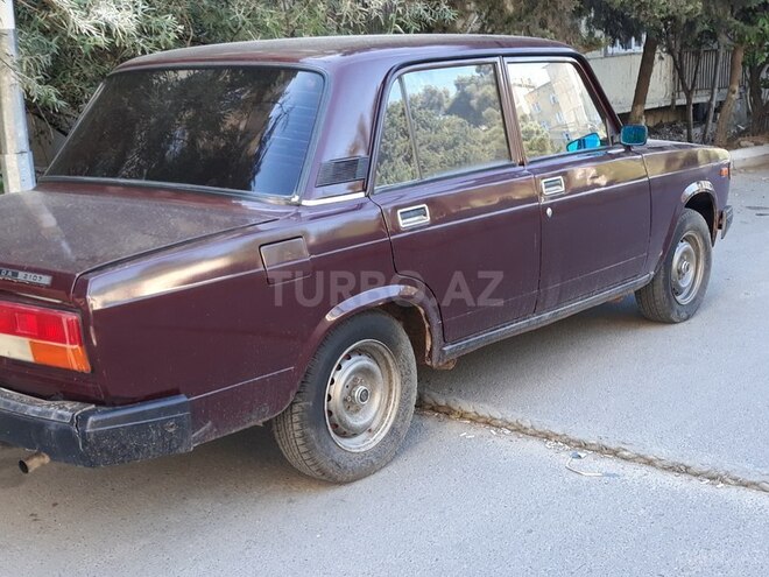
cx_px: 384
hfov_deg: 65.3
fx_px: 600
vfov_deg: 51.4
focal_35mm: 27
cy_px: 288
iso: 40
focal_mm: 3.71
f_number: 1.7
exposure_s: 1/50
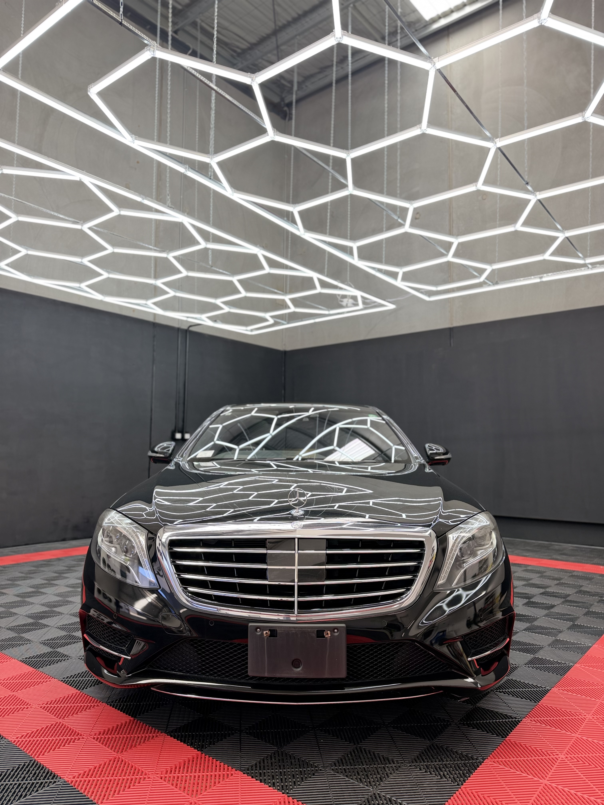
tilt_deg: +4.6
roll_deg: -0.9
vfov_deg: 71.6
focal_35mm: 24
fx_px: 558
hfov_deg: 56.8
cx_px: 302
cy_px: 402
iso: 64
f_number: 1.78
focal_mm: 6.76
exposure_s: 1/100
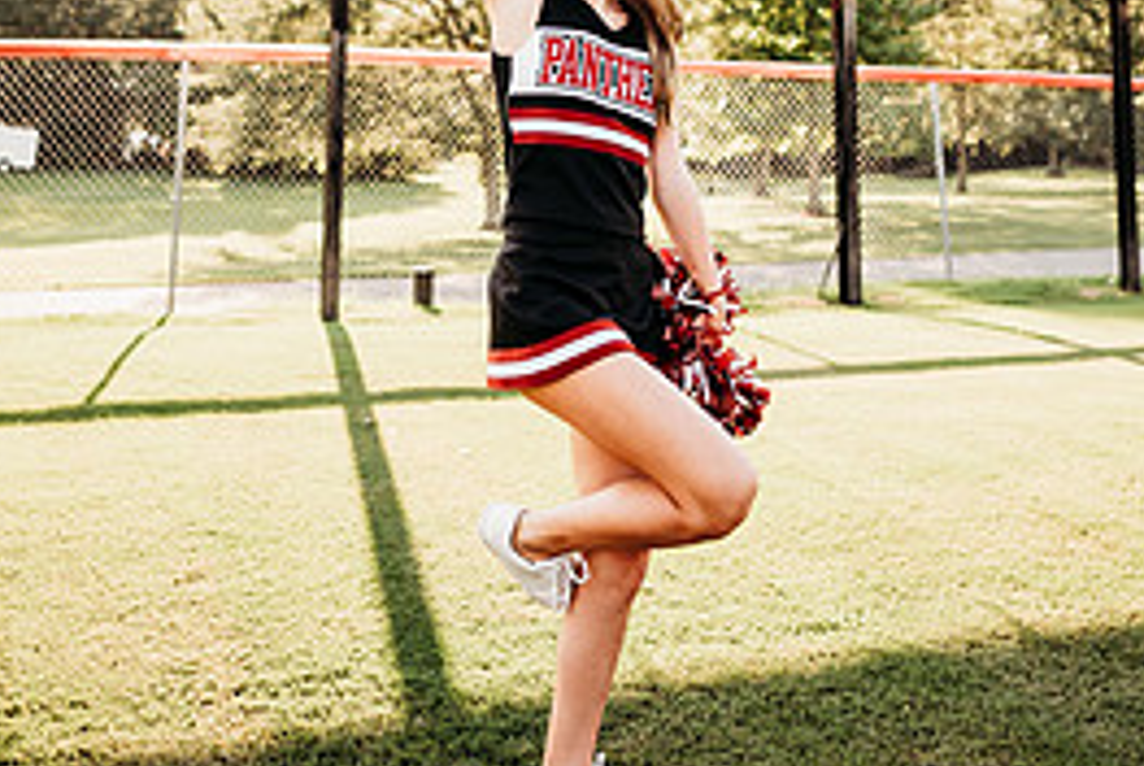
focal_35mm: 41
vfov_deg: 29.5
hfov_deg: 47.4
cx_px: 583
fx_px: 1304
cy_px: -78
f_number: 2.8
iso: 200
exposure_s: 1/800
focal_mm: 24
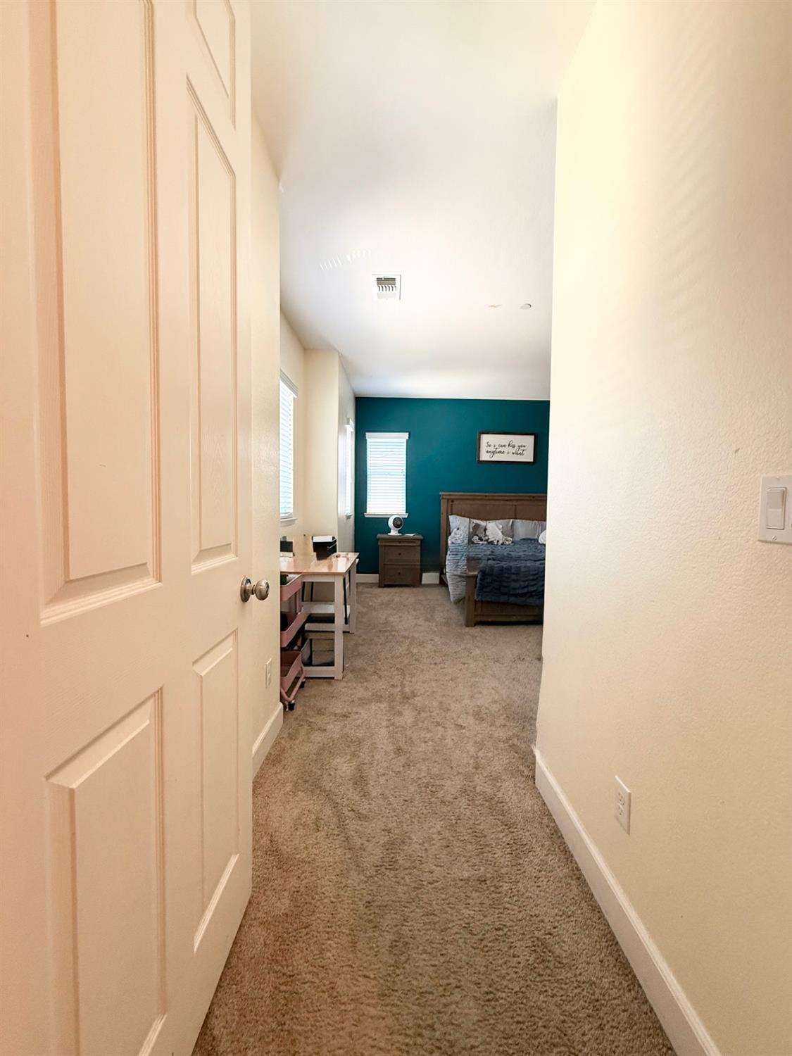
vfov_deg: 102.1
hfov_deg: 85.7
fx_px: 427
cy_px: 528
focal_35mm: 14
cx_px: 396
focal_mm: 2.22
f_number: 2.2
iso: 250
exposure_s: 1/120
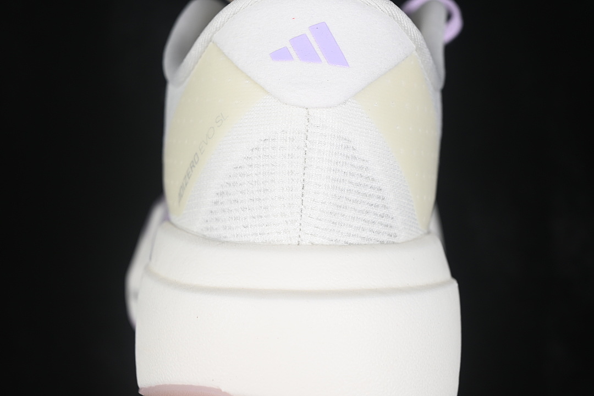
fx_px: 1237
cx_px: 297
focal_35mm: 75
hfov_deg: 27.0
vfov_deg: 18.2
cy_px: 198
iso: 160
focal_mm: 50
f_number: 7.1
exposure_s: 1/80
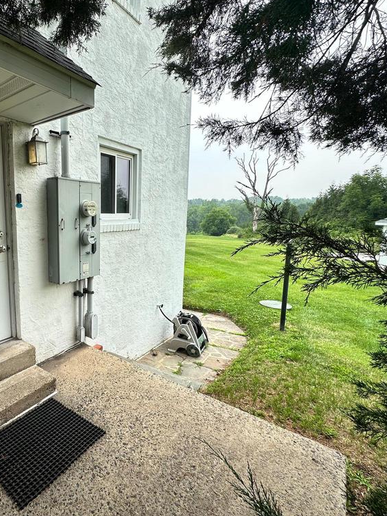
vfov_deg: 84.7
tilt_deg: -7.6
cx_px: 94
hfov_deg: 64.3
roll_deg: +0.2
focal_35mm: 19
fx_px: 283
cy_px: 254
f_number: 2.2
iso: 40
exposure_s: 1/572
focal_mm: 2.22
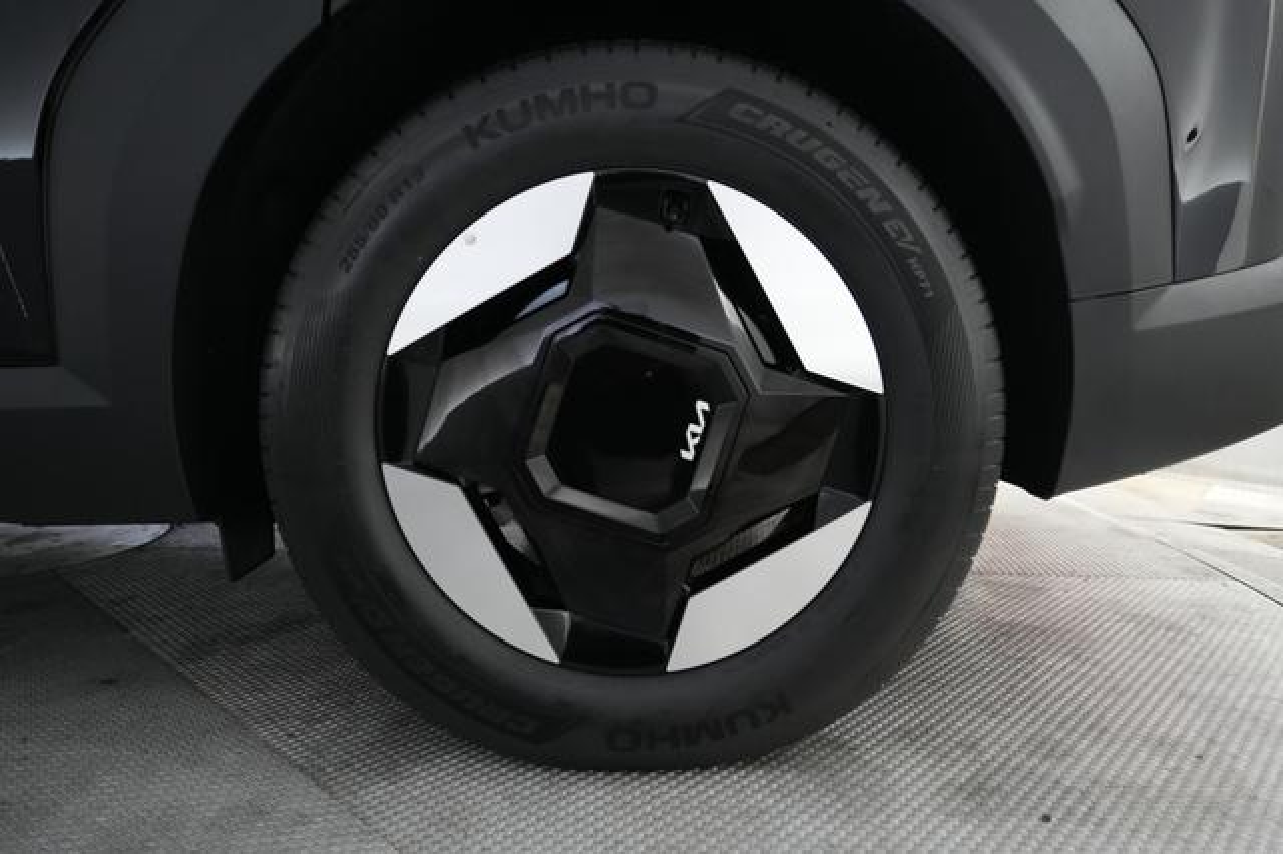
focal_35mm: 24
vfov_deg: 53.1
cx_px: 642
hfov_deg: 73.8
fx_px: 855
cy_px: 427
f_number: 2.8
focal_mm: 24
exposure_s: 1/160
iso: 3200
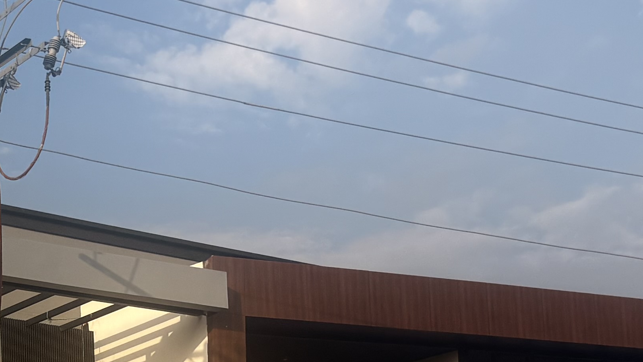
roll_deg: +1.4
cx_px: 19
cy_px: 483
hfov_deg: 20.7
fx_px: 1705
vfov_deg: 11.7
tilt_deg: +9.7
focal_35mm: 100
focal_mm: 5.96
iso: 50
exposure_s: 1/2985
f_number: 1.6
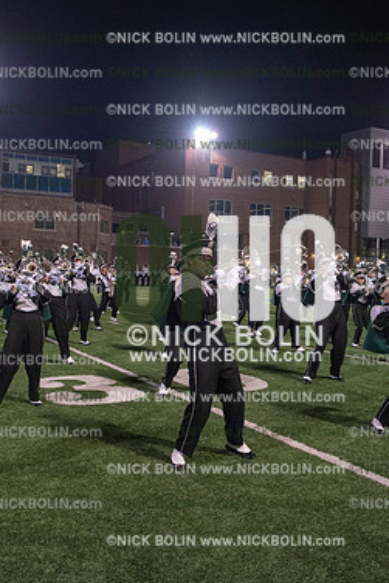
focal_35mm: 37
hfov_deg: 35.9
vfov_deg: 51.9
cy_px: 289
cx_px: 225
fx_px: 599
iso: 3200
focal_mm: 24
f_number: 3.2
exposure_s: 1/500
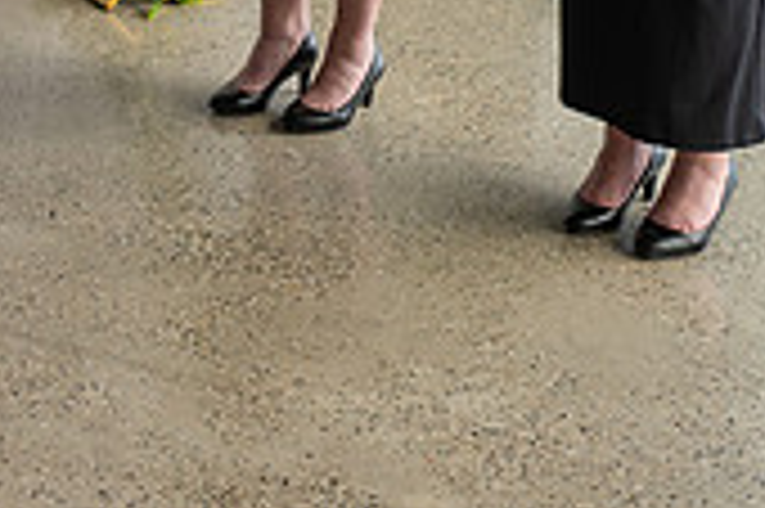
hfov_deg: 17.6
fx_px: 2314
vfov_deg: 10.9
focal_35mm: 109
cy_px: -644
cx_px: -231
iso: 200
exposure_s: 1/125
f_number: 3.5
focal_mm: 24
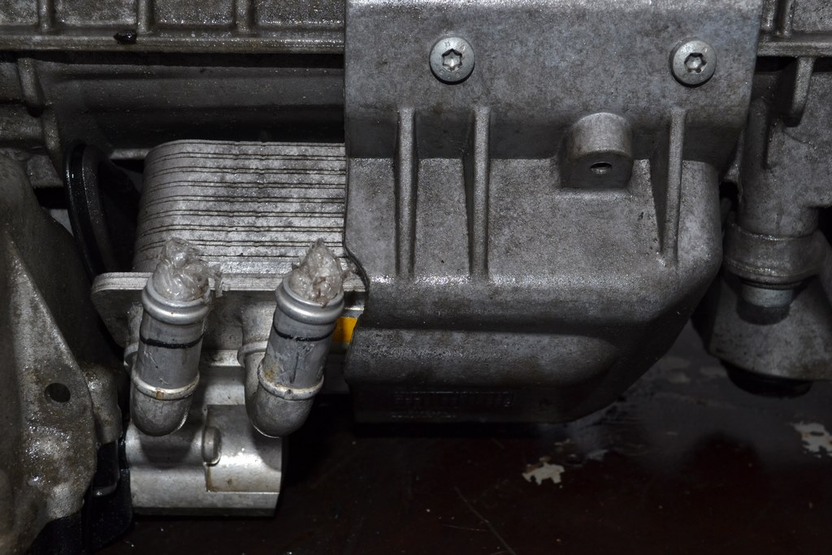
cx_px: 416
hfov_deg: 38.9
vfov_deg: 26.5
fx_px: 1179
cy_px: 278
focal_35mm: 51
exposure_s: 1/60
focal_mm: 34
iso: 100
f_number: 8
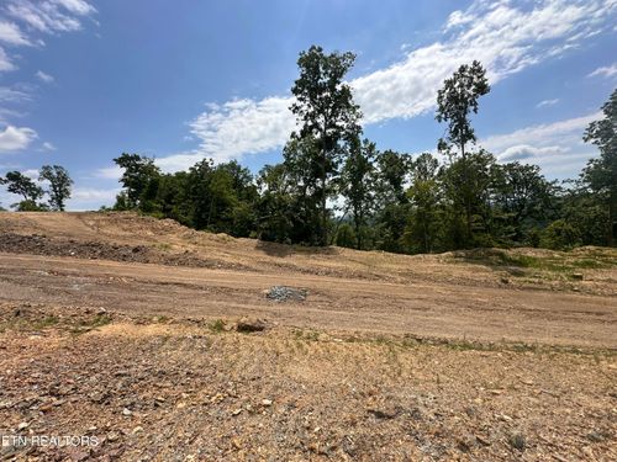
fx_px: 250
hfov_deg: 102.1
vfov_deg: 85.7
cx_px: 308
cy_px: 231
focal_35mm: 14
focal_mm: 2.22
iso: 50
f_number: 2.2
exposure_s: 1/2747
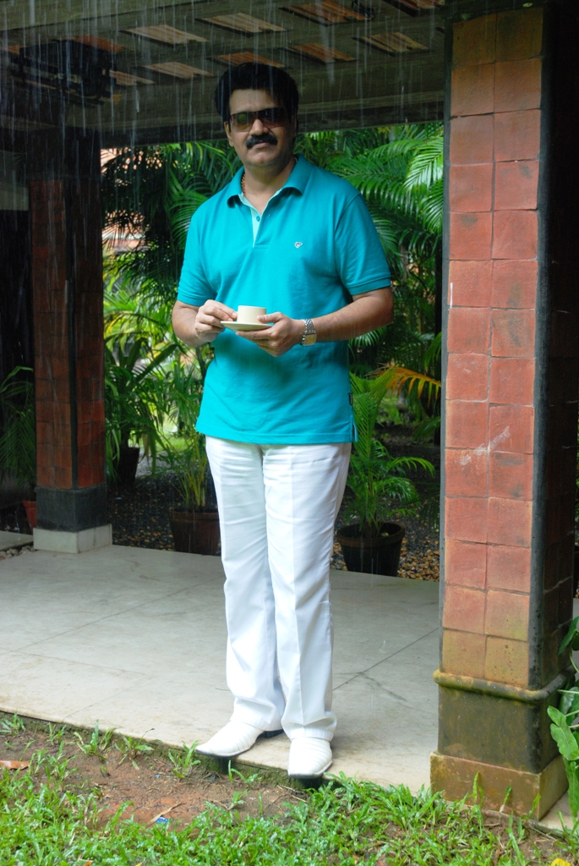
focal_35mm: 51
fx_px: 1227
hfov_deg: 26.5
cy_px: 433
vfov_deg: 38.8
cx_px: 290
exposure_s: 1/80
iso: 320
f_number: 5
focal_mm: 34
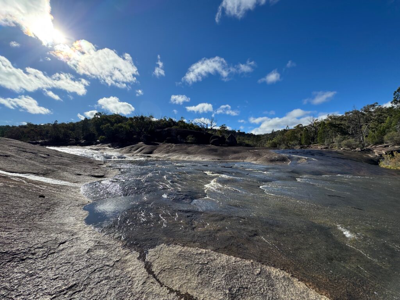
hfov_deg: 102.1
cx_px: 200
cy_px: 150
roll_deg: -0.2
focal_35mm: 14
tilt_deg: +1.8
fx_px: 162
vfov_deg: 85.7
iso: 50
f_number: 2.2
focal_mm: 2.22
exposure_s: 1/2083
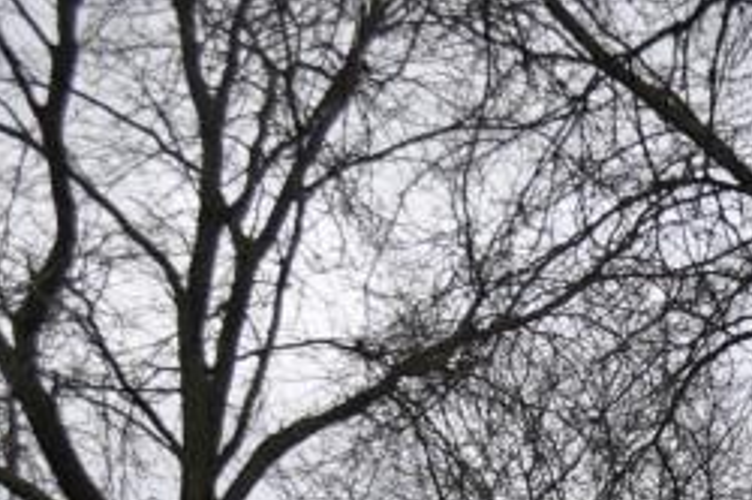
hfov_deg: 18.0
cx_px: 1051
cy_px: 720
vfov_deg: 12.6
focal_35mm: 104
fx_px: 2170
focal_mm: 24
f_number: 5.6
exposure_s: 1/125
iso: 250
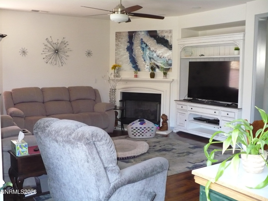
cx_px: 134
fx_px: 286
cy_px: 100
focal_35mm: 37
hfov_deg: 50.1
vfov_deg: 38.7
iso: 500
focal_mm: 6.1
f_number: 2.8
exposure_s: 1/30
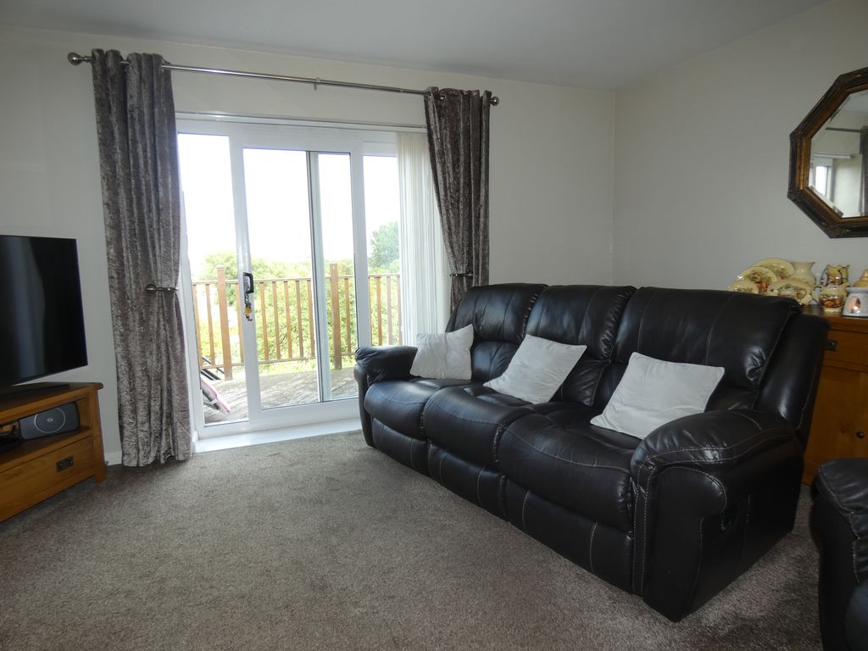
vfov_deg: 66.0
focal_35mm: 20
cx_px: 434
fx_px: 502
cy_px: 326
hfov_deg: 81.7
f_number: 2.8
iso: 80
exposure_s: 1/60
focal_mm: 3.6
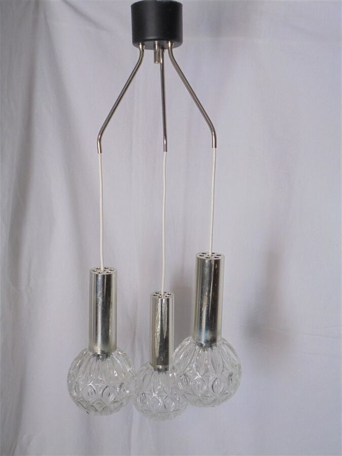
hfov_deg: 33.6
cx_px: 171
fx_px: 566
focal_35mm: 43
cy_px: 228
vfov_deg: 43.9
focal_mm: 7.8
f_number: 4.5
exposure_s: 1/30
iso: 250
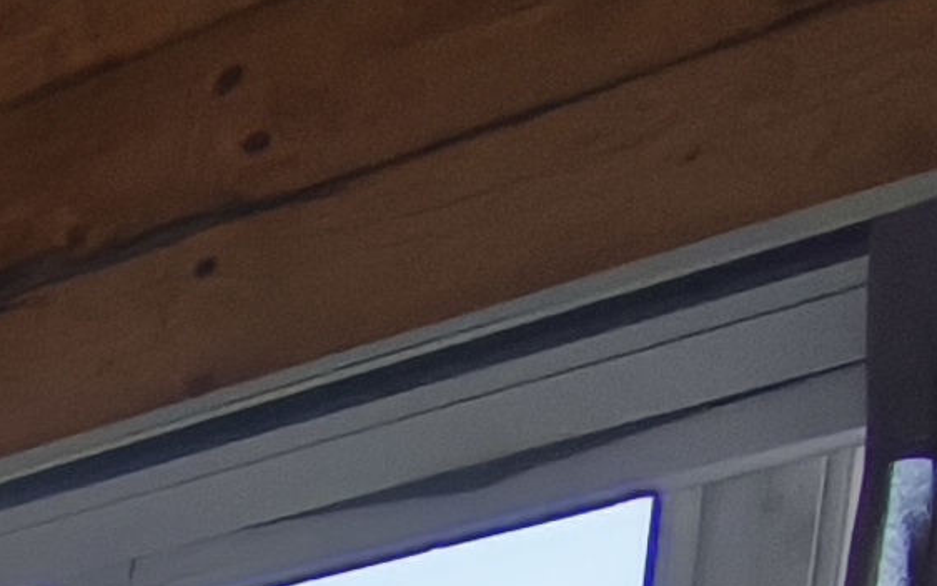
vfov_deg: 8.3
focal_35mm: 113
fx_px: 2886
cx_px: -1415
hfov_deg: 13.1
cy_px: 2133
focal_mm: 1.91
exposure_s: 1/33.3
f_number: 2.2
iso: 250
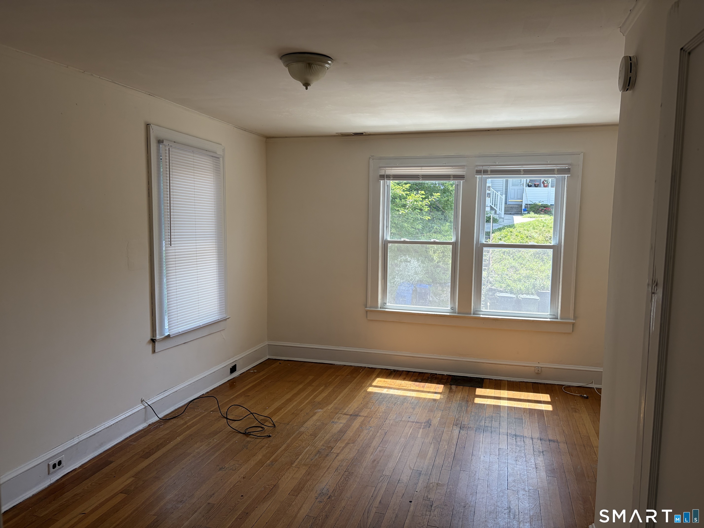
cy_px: 264
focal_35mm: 26
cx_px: 352
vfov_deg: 53.1
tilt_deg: -6.2
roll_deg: -0.5
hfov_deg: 67.3
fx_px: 529
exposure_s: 1/176
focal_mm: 5.96
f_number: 1.6
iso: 40
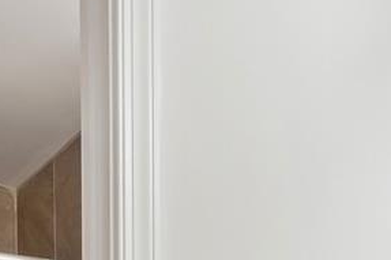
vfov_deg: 11.5
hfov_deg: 19.1
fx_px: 1151
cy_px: 530
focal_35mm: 106
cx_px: 322
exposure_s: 1/8
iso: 250
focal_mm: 19
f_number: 8
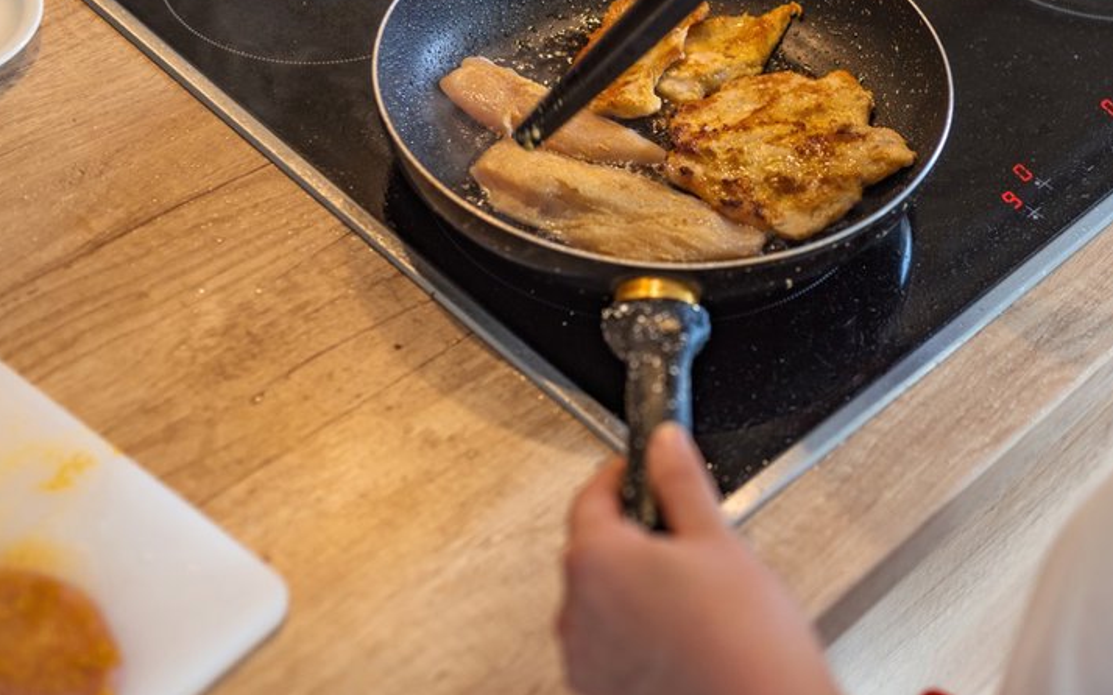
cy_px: 202
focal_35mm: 60
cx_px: 825
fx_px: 1820
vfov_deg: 21.5
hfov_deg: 33.4
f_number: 2.2
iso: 250
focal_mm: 35
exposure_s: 1/125
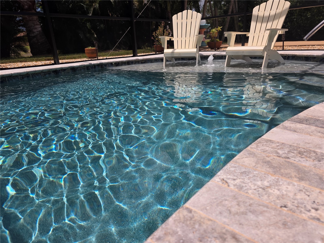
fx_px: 215
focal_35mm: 23
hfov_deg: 73.9
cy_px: 122
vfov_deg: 58.9
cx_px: 162
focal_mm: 6.3
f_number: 1.7
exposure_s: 1/6574
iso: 80
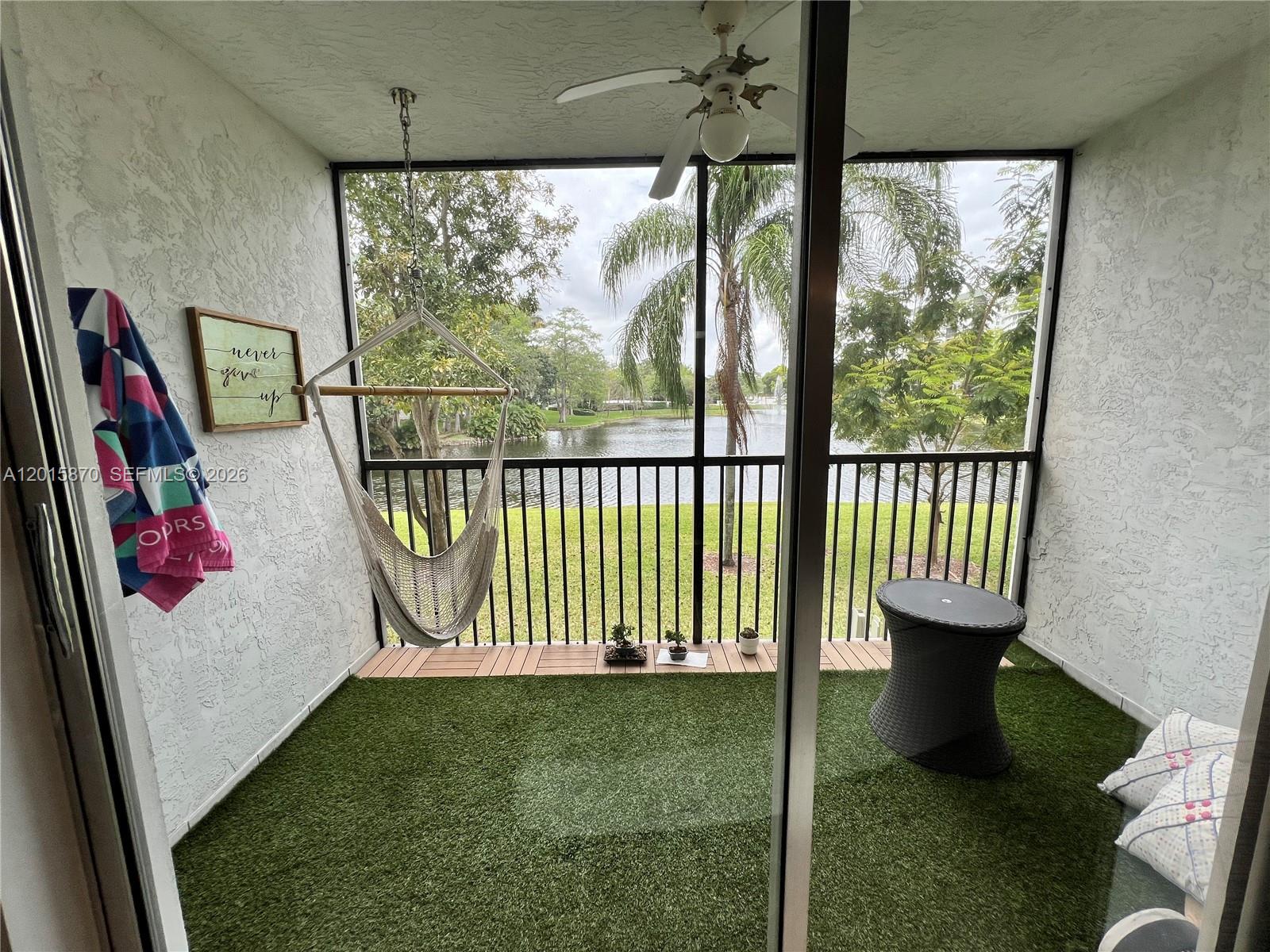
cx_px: 635
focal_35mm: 13
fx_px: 477
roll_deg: +0.4
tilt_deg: -9.9
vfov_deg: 89.9
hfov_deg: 106.2
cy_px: 476
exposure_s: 1/247
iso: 32
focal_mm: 1.57
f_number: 1.8
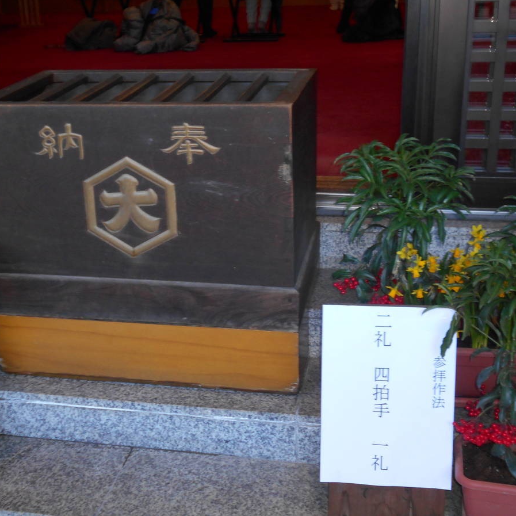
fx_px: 877
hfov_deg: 32.7
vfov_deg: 32.8
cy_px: 258
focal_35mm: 52
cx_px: 209
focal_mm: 7.7
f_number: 4.2
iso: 200
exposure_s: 1/30
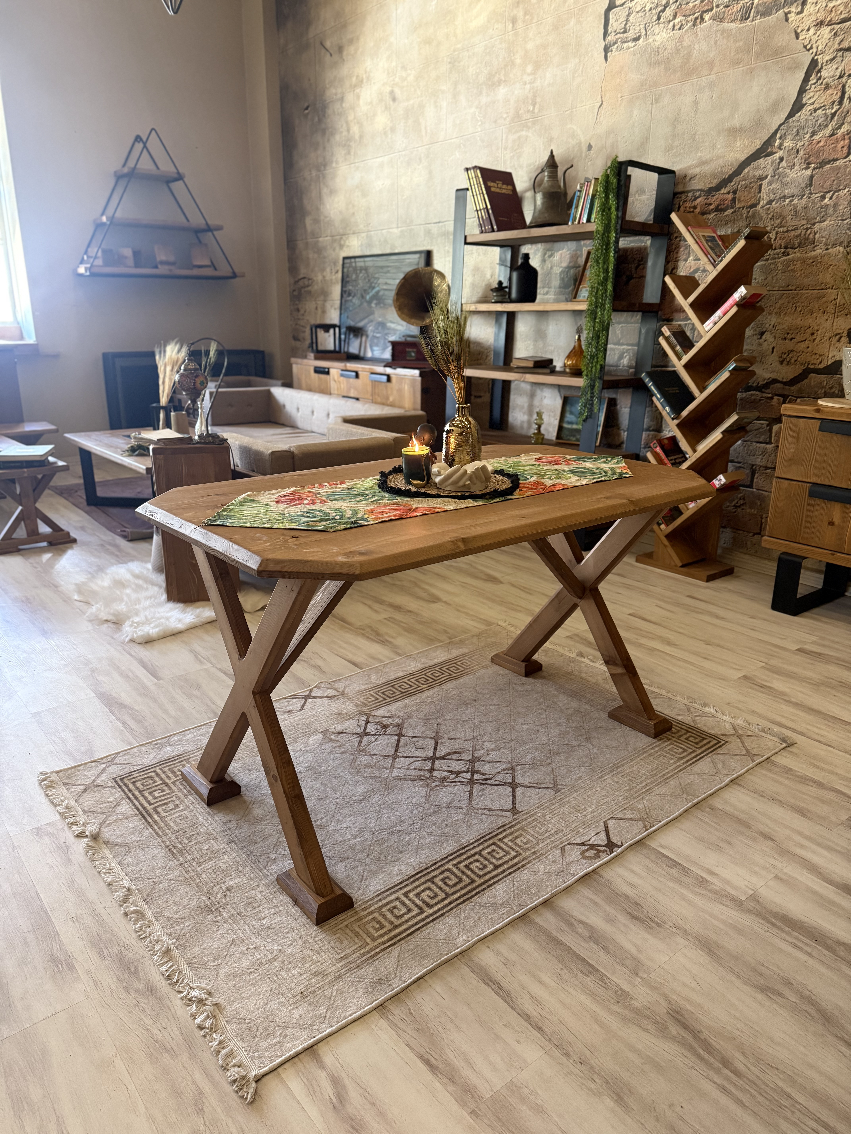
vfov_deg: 71.6
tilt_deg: -18.2
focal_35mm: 24
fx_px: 787
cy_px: 567
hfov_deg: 56.8
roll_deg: -1.0
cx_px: 426
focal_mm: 6.76
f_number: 1.78
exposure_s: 1/50
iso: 400
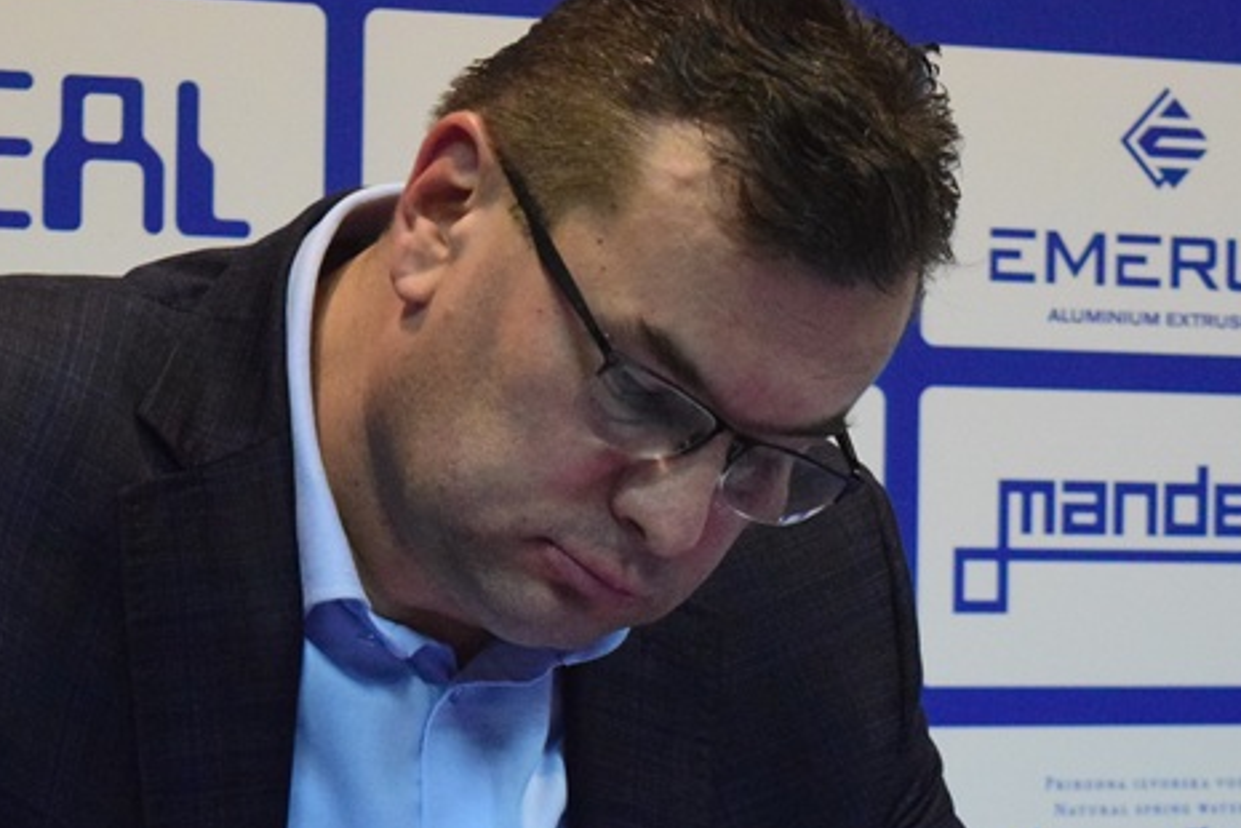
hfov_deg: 13.6
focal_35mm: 151
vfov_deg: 9.1
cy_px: 644
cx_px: 486
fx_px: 5205
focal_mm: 52
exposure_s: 1/200
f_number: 5.6
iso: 6400
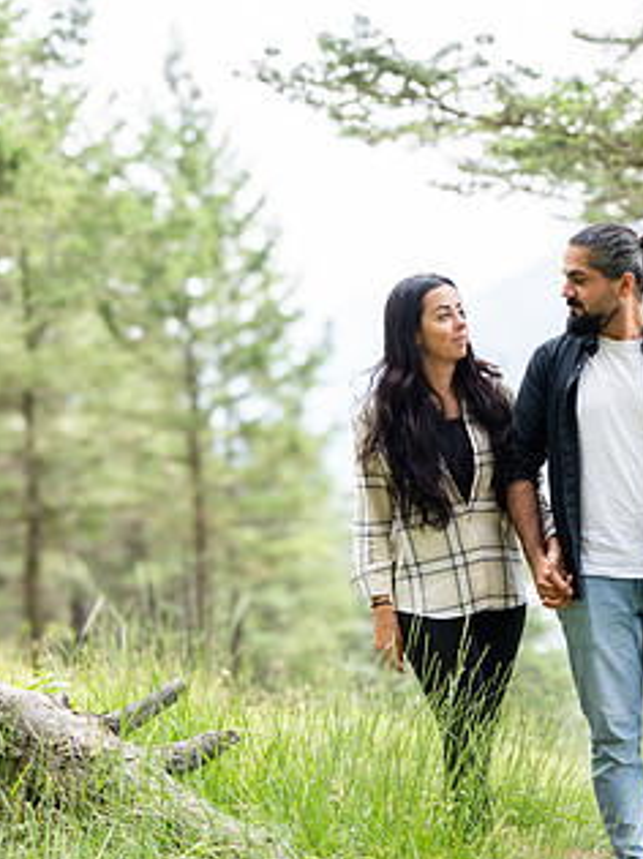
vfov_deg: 31.2
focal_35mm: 62
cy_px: 391
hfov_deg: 23.6
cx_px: 376
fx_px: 1537
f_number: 2
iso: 200
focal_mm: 35
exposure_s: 1/1600
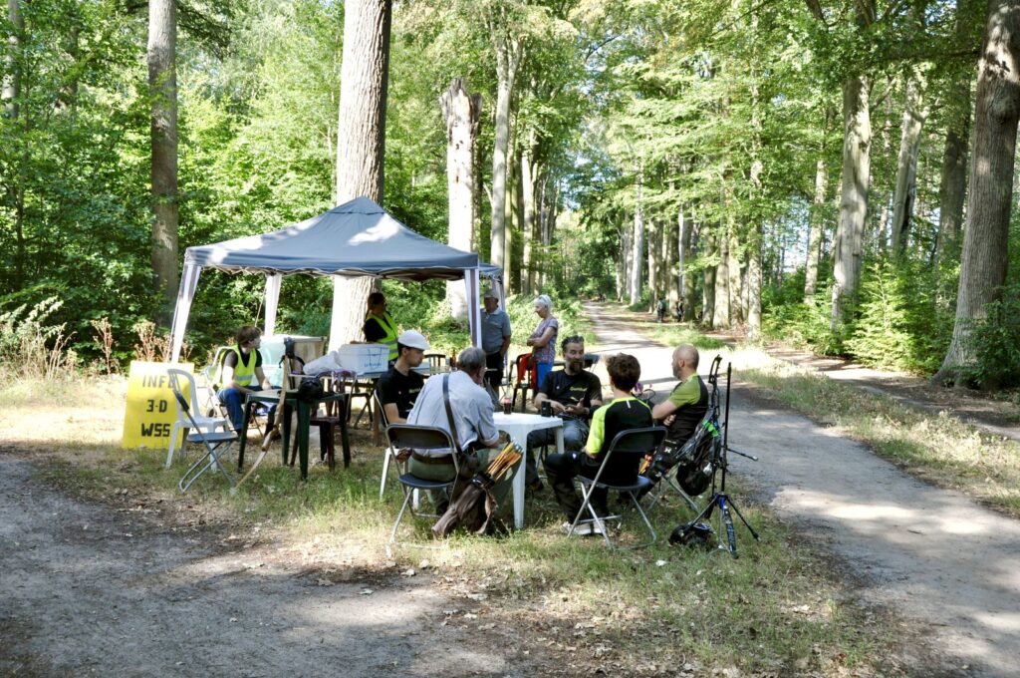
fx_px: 1104
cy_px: 339
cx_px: 510
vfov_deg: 34.1
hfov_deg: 49.6
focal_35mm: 39
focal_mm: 26
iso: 200
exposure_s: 1/60
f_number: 8
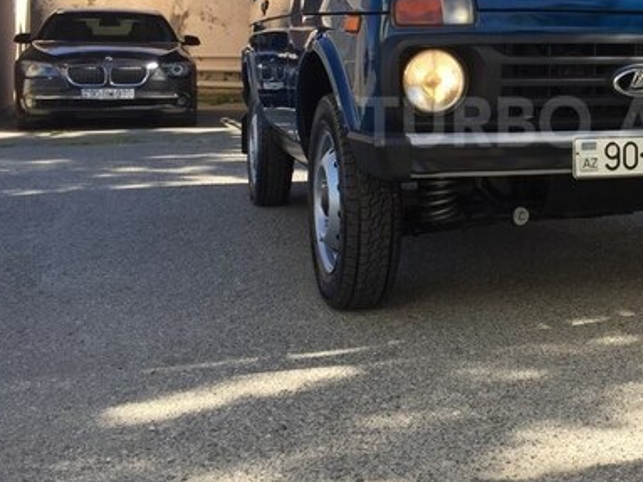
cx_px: 532
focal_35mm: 50
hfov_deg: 36.6
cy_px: 122
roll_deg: -1.5
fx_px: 928
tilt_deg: -3.9
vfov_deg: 28.7
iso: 32
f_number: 2.2
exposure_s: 1/557
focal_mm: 4.15
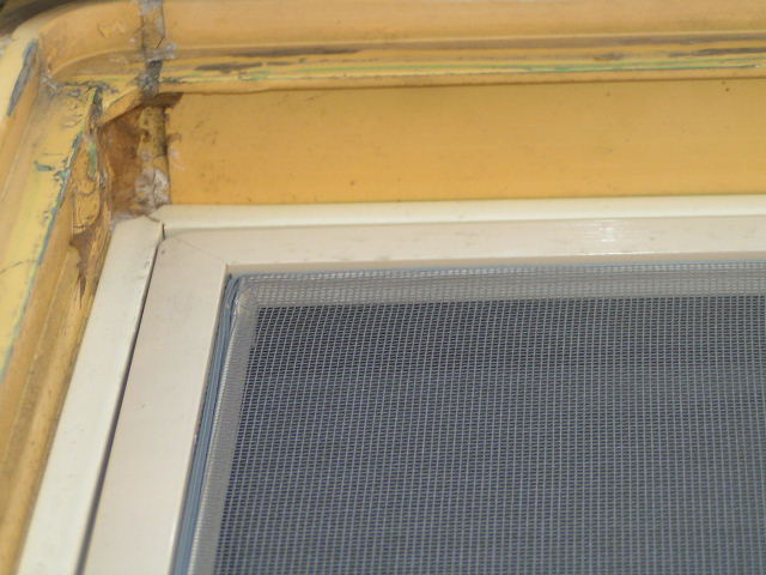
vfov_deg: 10.9
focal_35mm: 136
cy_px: 288
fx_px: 3009
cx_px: 383
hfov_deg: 14.5
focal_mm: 20.9
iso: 100
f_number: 3.5
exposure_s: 1/160
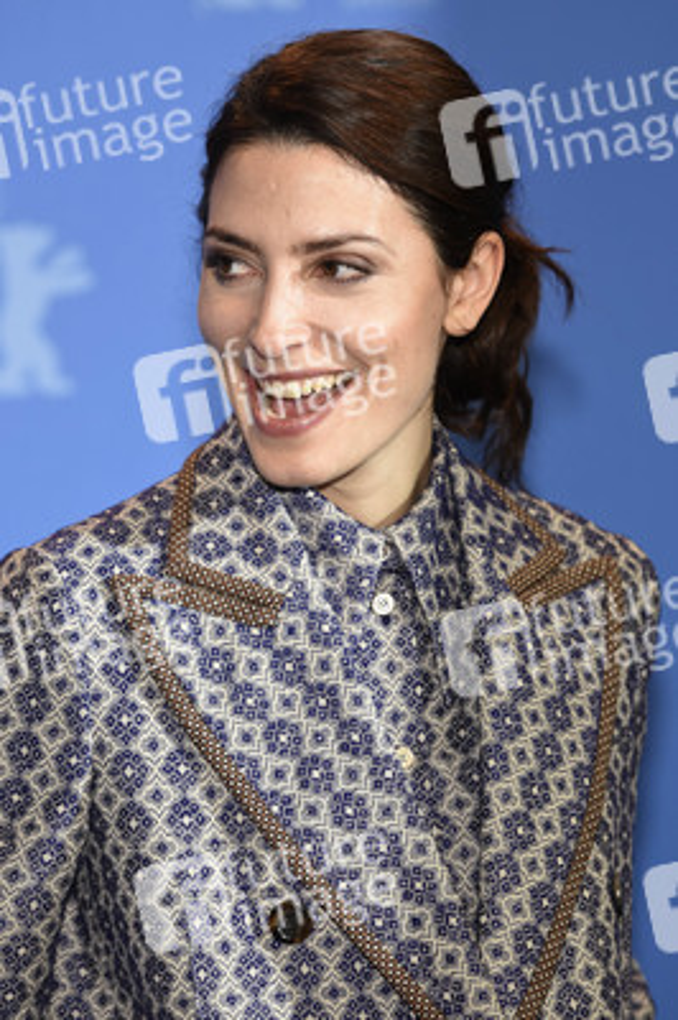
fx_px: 5942
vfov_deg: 9.8
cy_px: 510
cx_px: 339
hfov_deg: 6.5
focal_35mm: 210
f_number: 3.5
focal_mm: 140
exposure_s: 1/400
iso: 640
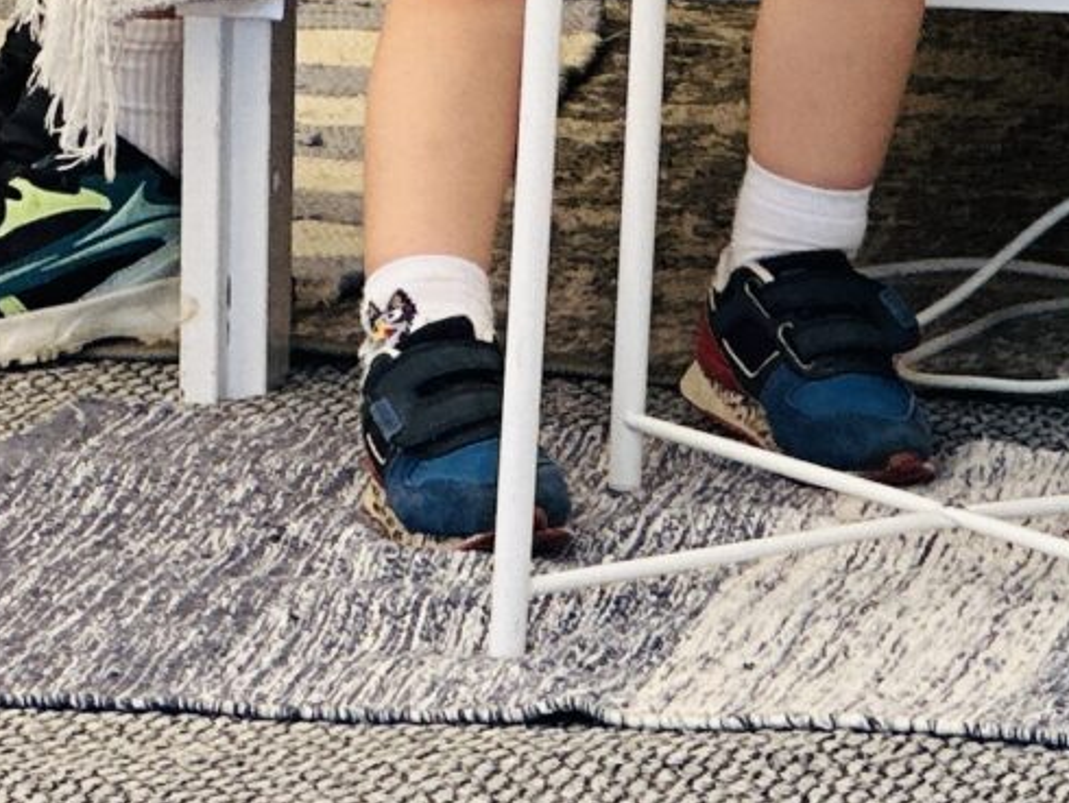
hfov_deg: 4.9
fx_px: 12421
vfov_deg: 3.6
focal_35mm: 402
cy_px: -1148
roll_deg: -0.6
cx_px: 742
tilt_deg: -3.5
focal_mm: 9
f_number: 2.8
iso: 25
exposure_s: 1/293
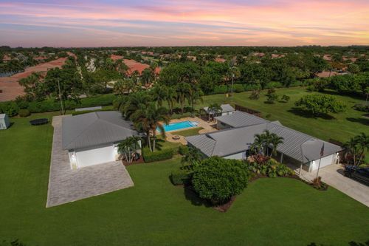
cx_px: 184
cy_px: 123
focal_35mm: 22
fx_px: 225
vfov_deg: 57.2
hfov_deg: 78.6
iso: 100
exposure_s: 1/100
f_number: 2.8
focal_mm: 8.38
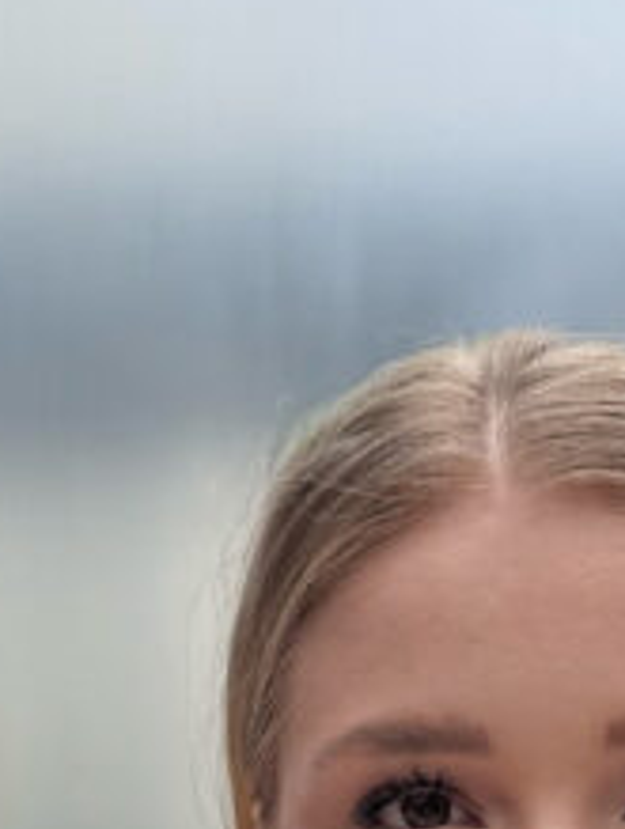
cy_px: 1279
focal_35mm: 112
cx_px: 519
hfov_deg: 13.2
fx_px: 2688
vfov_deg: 15.9
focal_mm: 6.76
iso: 80
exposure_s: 1/152
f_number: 1.78
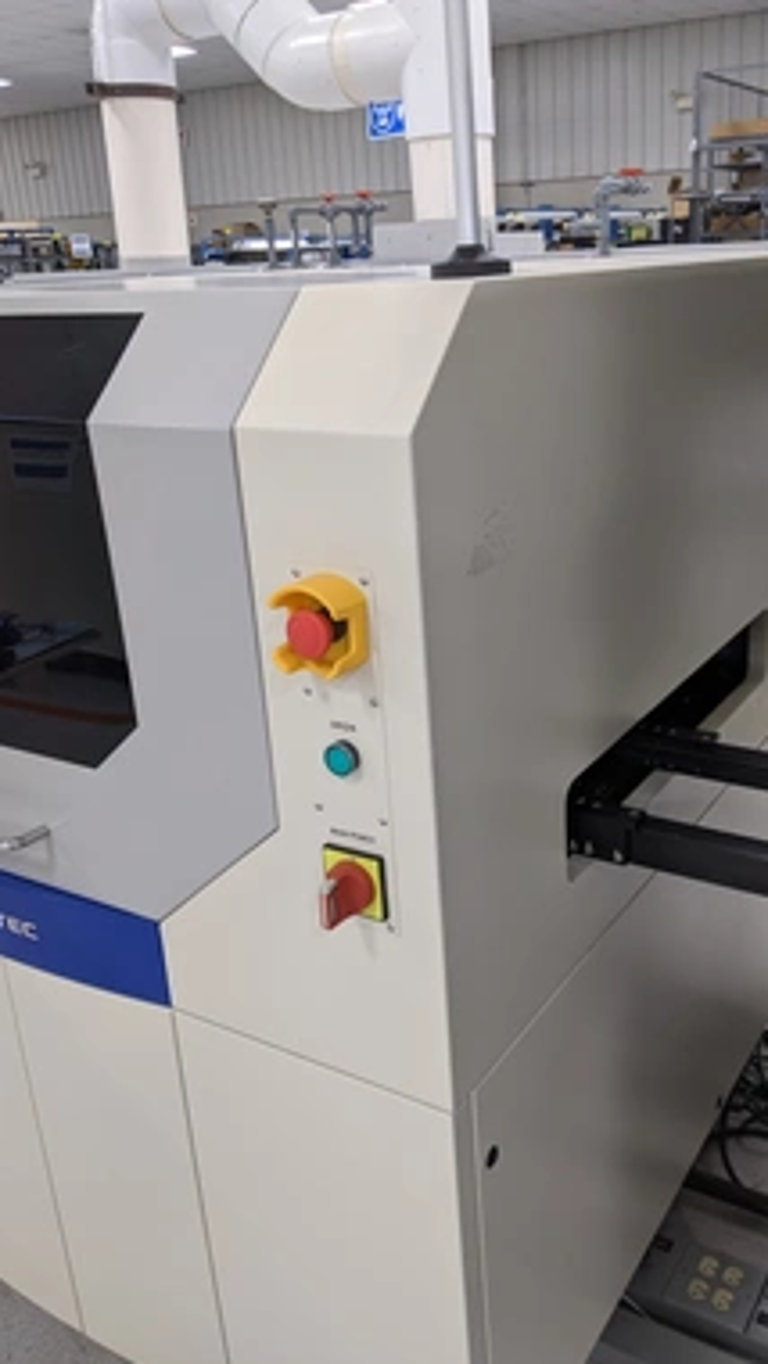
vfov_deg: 62.6
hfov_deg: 37.6
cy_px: 664
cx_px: 481
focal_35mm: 31
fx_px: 1121
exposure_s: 1/59.9
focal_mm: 4.44
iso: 76
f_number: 1.8
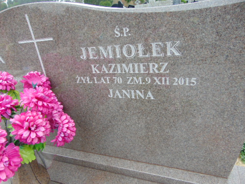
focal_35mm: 25
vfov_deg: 54.9
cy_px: 92
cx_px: 122
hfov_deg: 69.4
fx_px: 177
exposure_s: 1/60
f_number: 3
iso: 80
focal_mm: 4.5
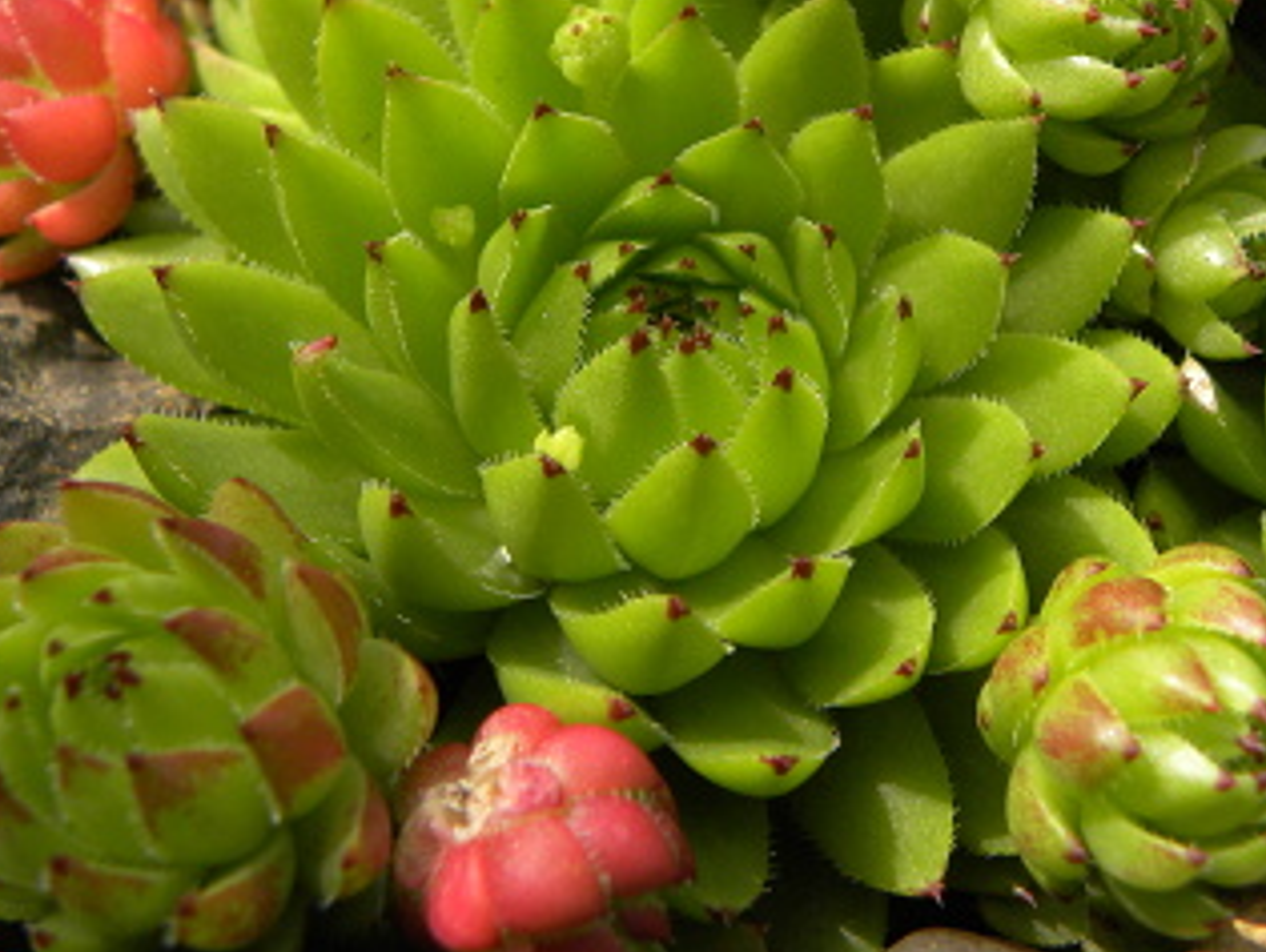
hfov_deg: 27.7
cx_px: 647
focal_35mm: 70
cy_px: 237
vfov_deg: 20.9
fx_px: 2563
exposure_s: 1/500
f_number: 3.2
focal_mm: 8.2
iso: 100
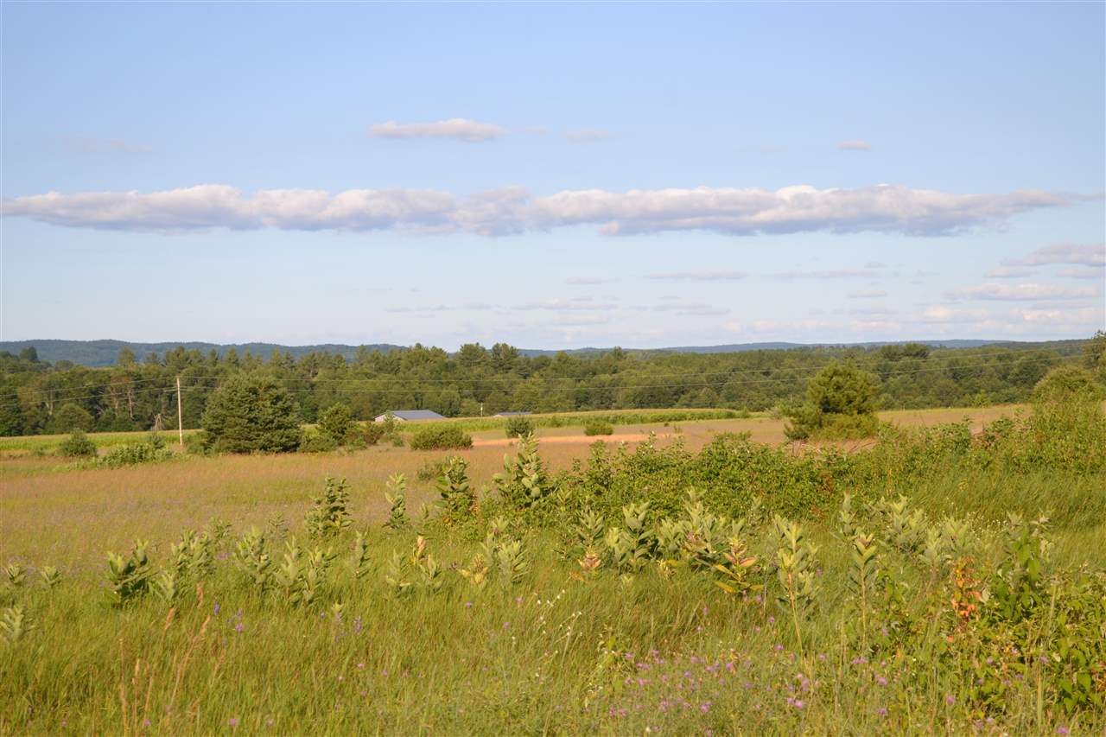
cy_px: 368
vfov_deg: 16.5
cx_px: 553
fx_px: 2534
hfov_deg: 24.6
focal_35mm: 82
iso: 100
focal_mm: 55
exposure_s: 1/250
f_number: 8
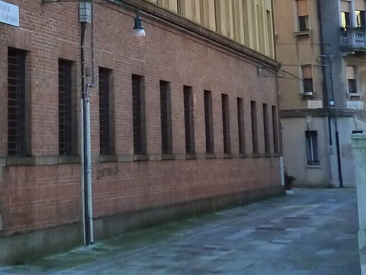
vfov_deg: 14.0
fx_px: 1047
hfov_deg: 18.7
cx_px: -75
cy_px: -138
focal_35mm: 99
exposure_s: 1/125
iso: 200
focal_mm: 4.1
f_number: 4
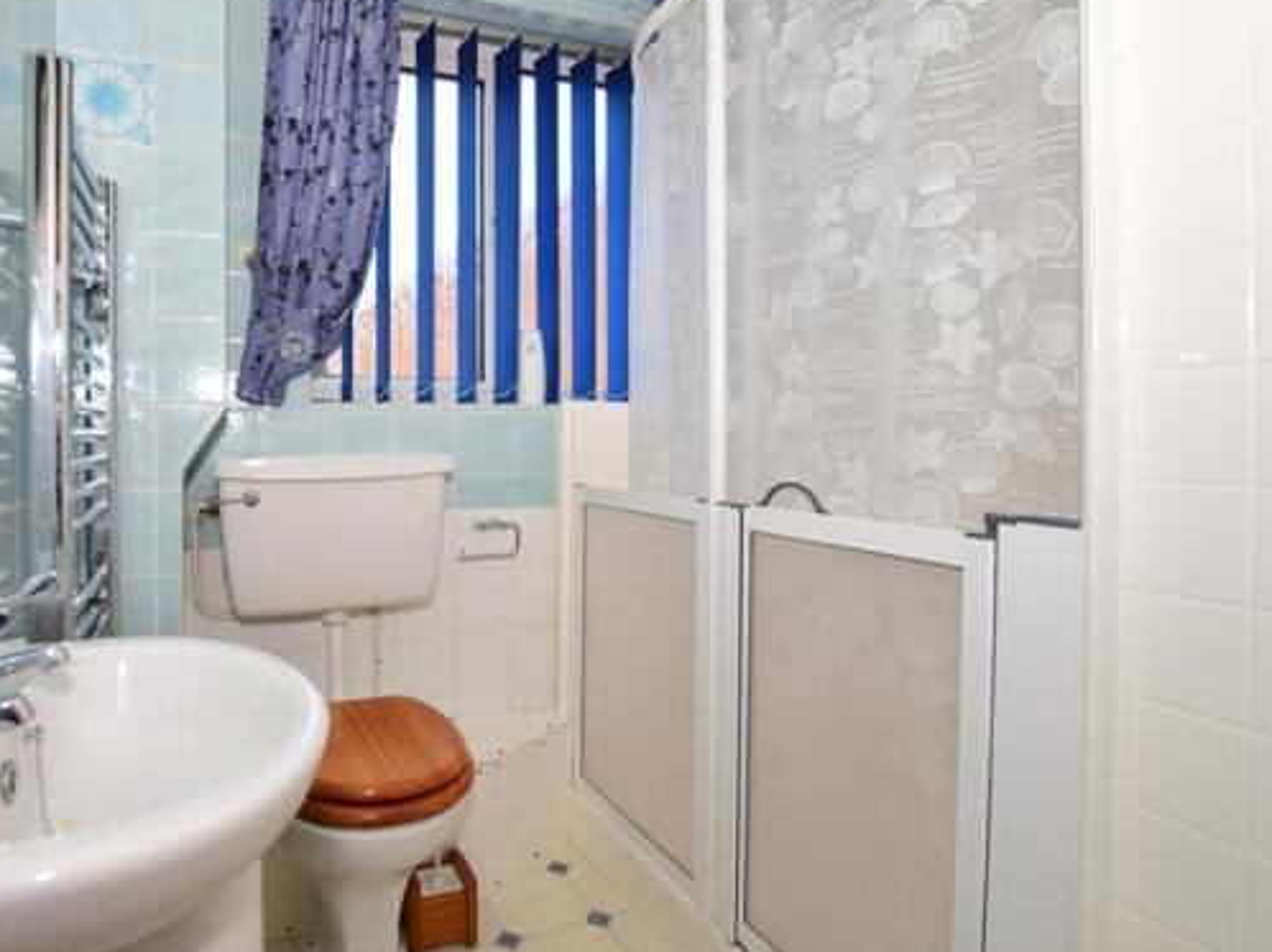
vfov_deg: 68.5
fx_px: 698
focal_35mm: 19
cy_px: 438
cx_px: 485
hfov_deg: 83.2
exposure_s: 1/100
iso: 200
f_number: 5
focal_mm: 10
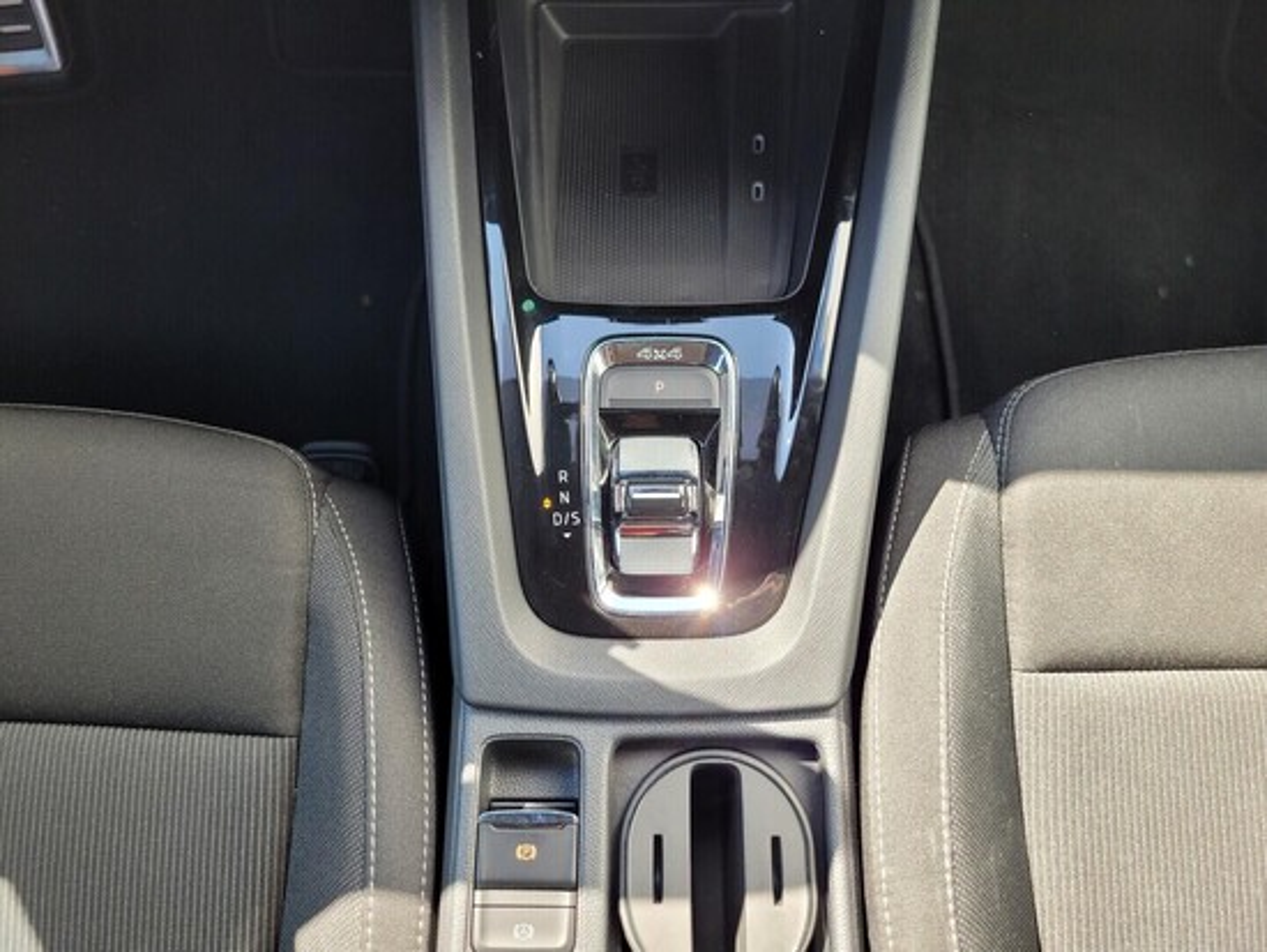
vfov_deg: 53.1
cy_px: 476
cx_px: 634
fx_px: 952
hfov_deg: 67.3
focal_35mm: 26
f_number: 1.8
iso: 50
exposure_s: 1/100
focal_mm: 5.4
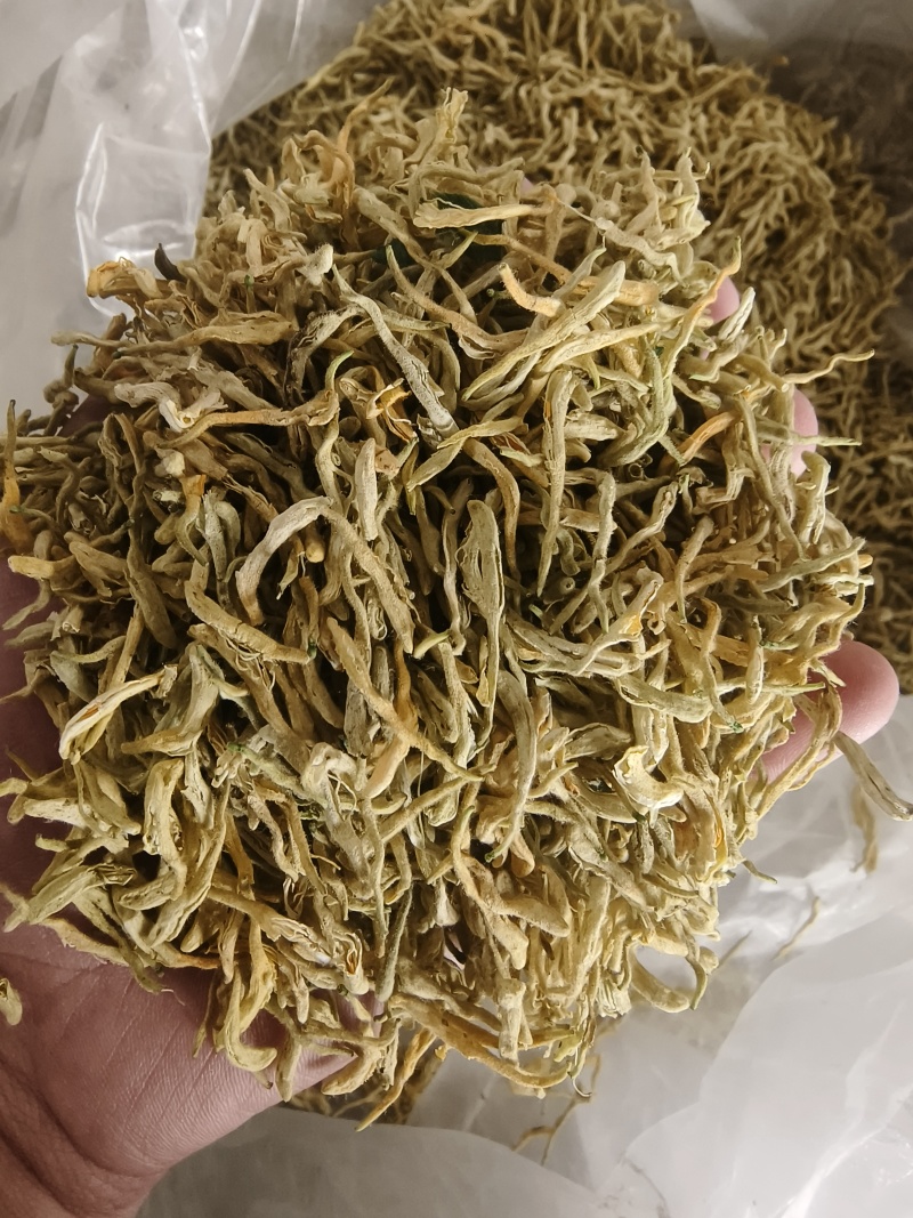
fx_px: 915
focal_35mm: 26
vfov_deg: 67.3
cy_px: 609
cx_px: 456
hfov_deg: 53.1
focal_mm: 2.28
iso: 160
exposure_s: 1/30
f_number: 2
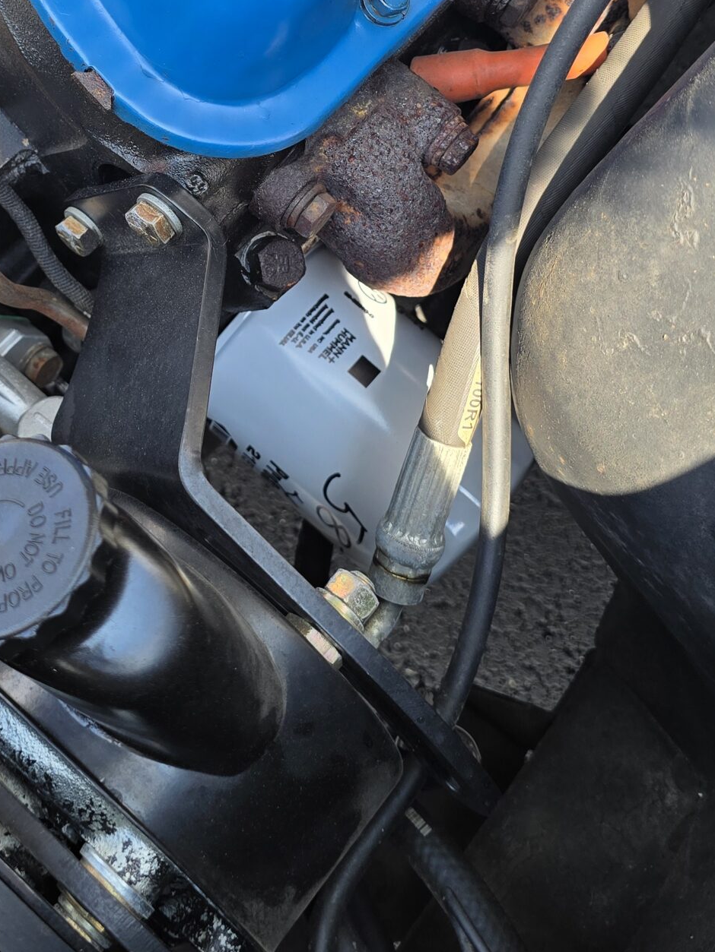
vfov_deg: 39.3
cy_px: 236
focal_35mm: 47
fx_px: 1294
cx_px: 250
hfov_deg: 30.7
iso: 16
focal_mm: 6.3
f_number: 1.7
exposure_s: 1/180
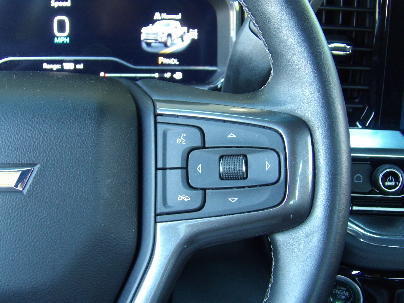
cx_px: 202
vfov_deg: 27.5
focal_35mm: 53
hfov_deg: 36.2
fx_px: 619
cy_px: 152
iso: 653
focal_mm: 9.5
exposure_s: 1/20
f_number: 3.9
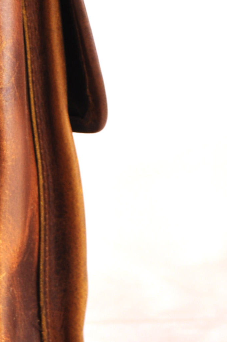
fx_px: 2257
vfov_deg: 8.6
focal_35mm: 238
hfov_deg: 5.7
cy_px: -21
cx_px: -130
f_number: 5.6
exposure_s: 1/30
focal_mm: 38
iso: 125
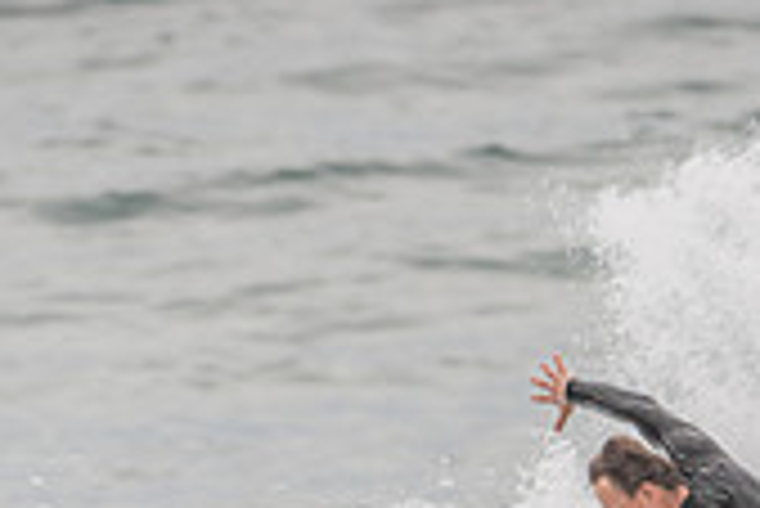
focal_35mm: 1715
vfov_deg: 0.8
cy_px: 641
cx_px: 576
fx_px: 36236
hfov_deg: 1.2
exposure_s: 1/320
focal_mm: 500
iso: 220
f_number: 5.6
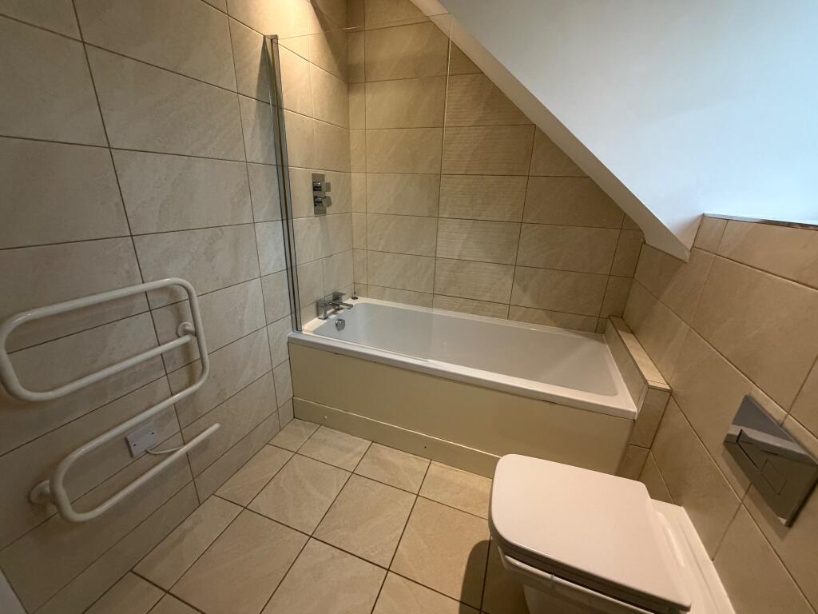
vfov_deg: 85.7
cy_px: 307
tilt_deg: -19.7
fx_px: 331
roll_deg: -2.0
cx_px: 409
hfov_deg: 102.1
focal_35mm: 14
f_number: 2.2
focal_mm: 2.22
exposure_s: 1/50
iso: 500
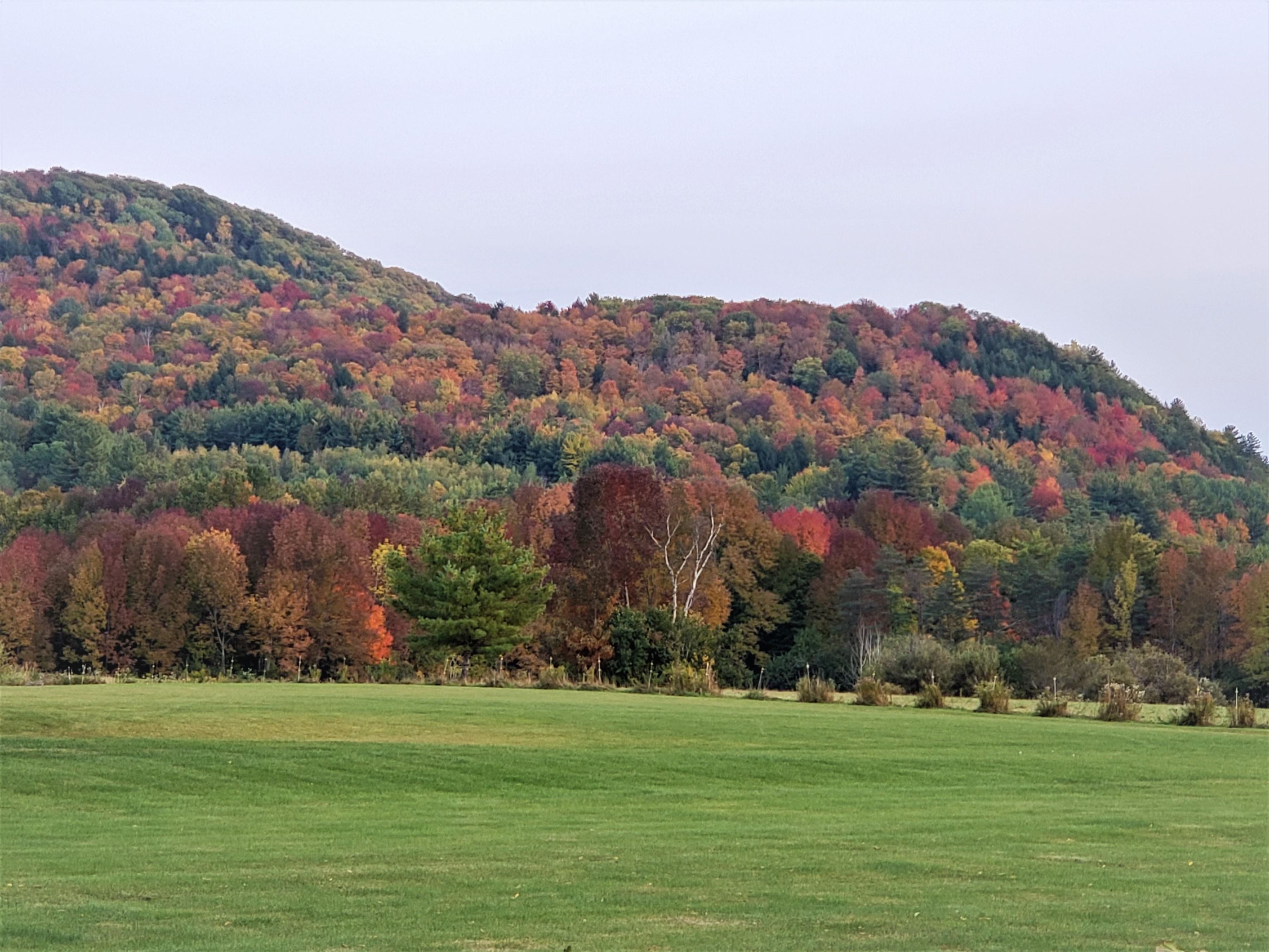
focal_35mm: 52
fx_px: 1906
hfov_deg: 36.8
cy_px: 476
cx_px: 634
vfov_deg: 28.0
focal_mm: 6
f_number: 2.4
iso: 32
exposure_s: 1/30
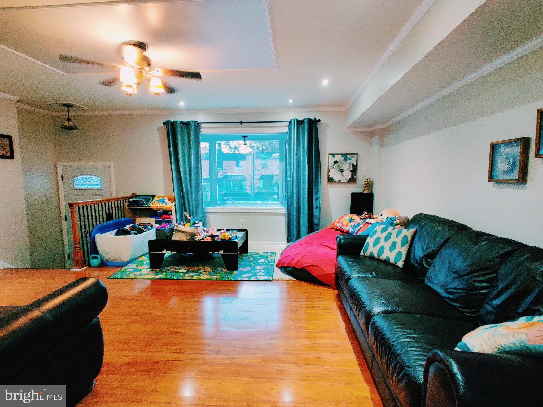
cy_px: 204
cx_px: 272
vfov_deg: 89.9
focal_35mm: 13
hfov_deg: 106.2
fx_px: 204
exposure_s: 1/33
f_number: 2.2
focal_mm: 2.25
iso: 1000
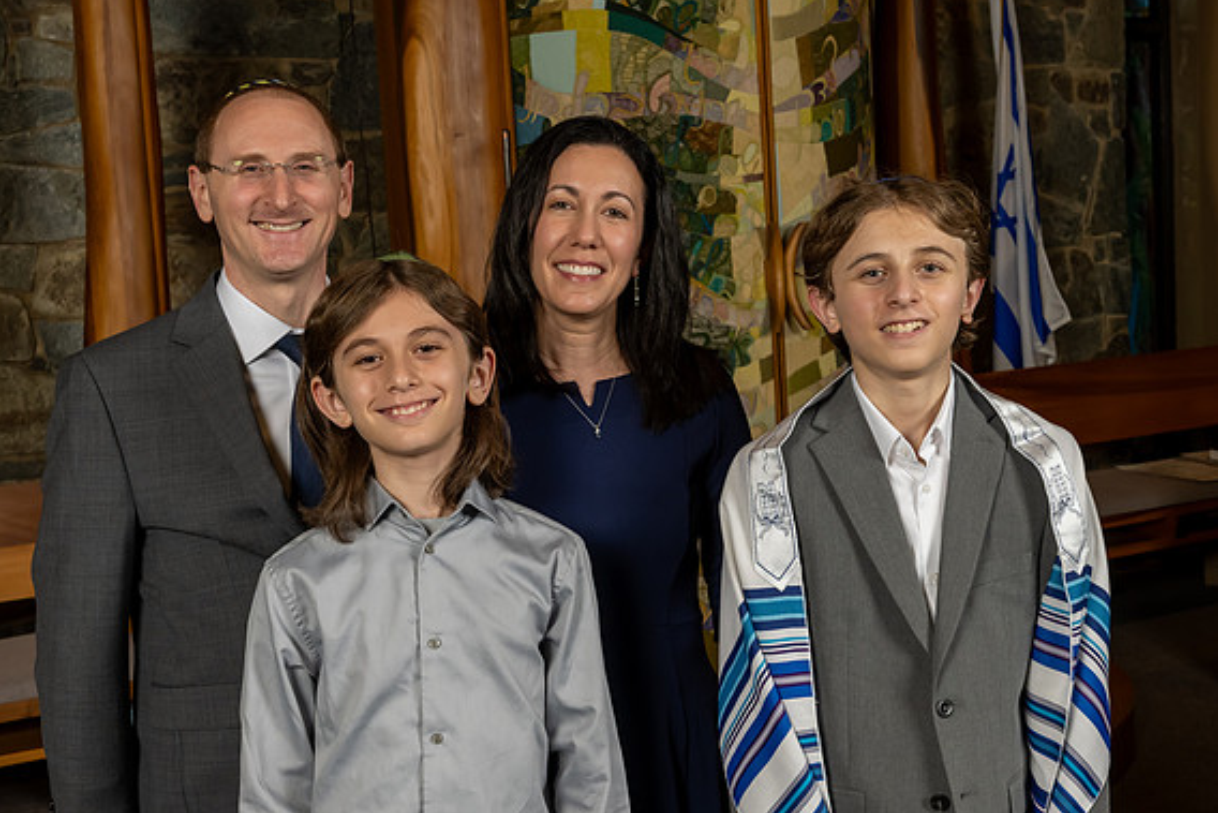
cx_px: 591
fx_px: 1963
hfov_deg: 34.5
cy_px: 435
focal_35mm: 58
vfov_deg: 23.4
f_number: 8
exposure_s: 1/200
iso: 800
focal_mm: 34
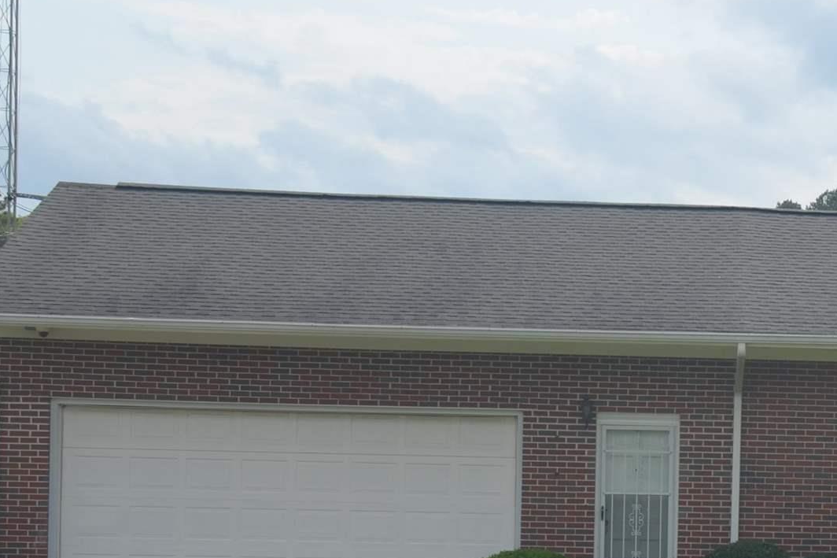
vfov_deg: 11.3
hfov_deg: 16.3
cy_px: 451
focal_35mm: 121
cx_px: 991
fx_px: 2813
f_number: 8
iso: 100
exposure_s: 1/250
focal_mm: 28
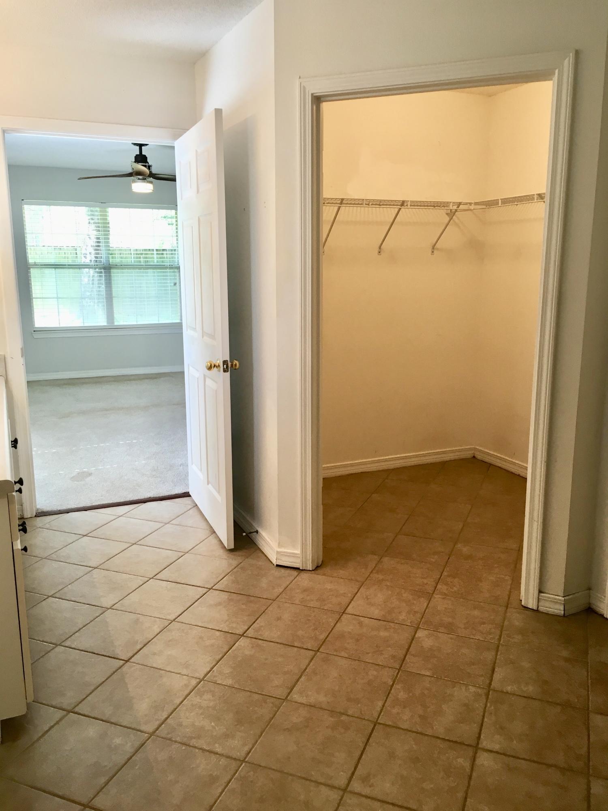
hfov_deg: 48.2
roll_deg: +0.5
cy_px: 406
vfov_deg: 61.7
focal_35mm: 29
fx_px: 679
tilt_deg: -10.4
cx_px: 304
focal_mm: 4.15
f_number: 2.2
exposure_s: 1/30
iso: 25
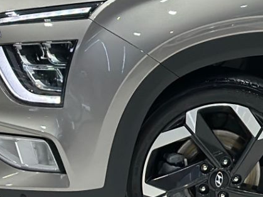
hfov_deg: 8.9
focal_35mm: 220
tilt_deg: -8.3
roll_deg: -0.4
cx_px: 345
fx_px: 1671
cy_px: 4
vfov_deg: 6.7
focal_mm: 6.86
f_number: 1.78
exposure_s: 1/120
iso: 200
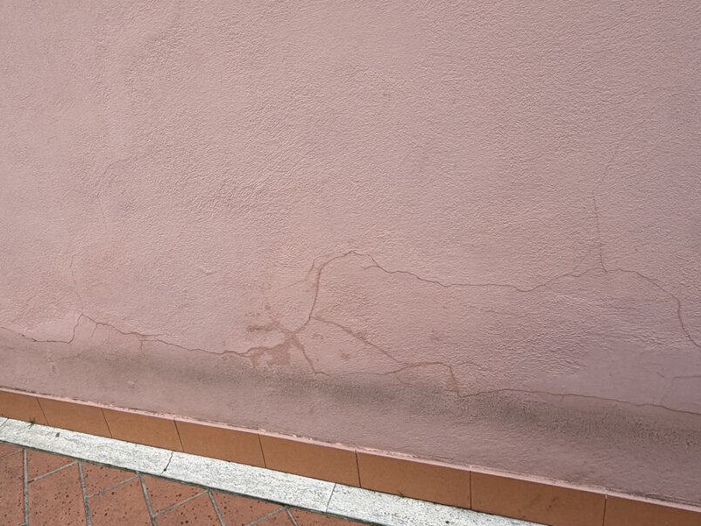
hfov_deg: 62.6
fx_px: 567
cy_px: 233
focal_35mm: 28
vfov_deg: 49.6
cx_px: 265
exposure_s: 1/231
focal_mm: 2.22
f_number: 2.2
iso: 40
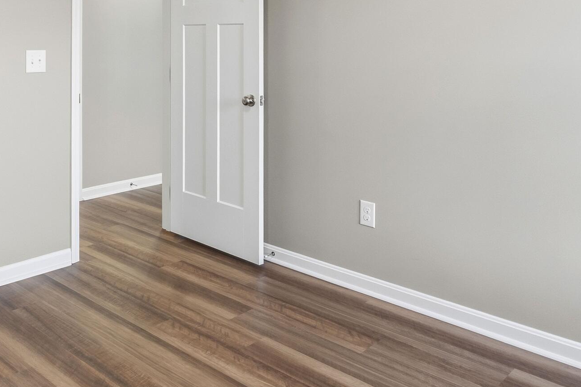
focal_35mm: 37
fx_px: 597
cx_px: 143
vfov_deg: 33.6
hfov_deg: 49.7
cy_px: 22
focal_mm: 16
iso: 800
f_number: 7.1
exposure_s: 1/200
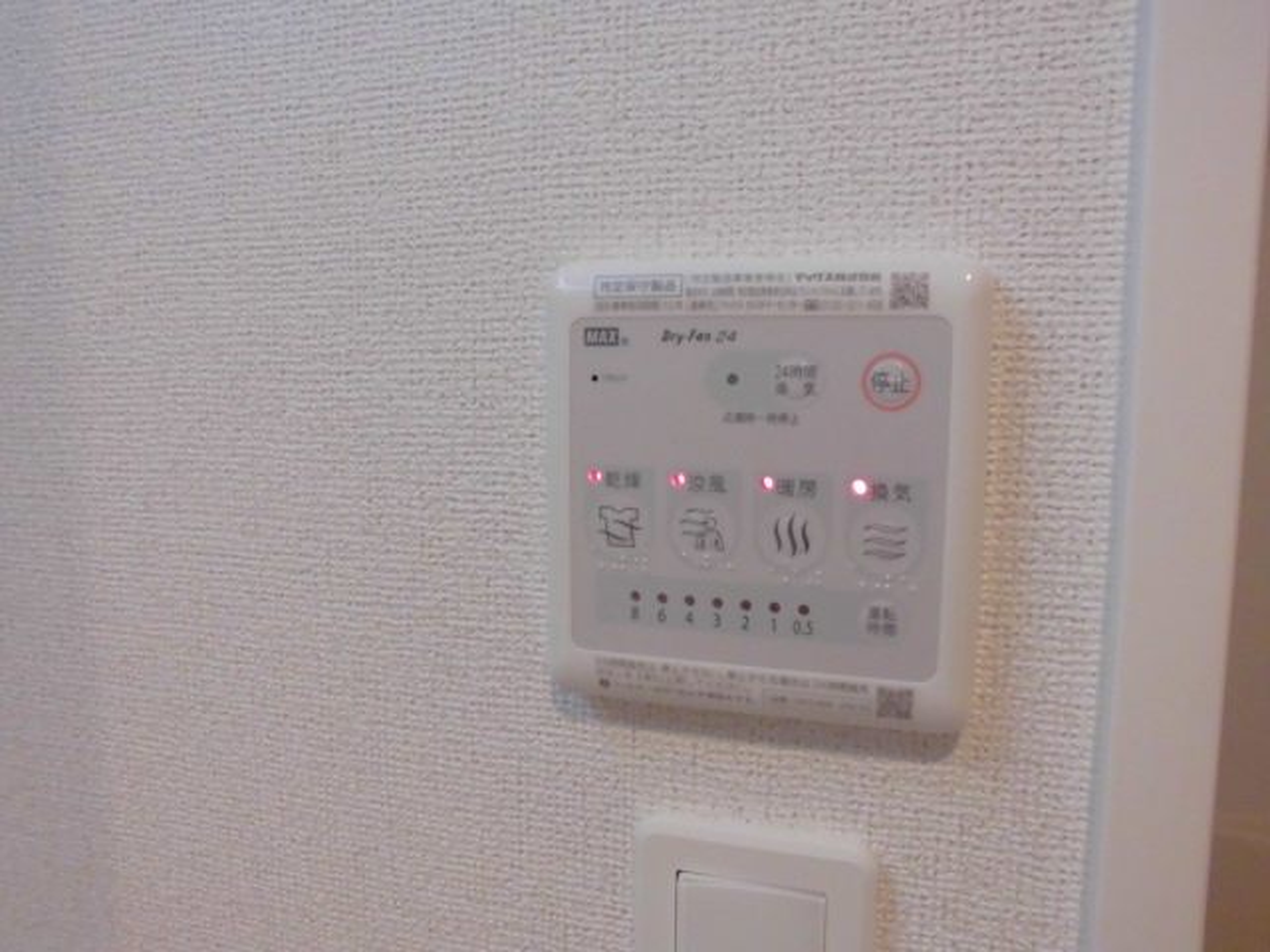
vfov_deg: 53.1
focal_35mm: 26
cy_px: 476
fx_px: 954
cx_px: 635
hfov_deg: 67.3
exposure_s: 1/60
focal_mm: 4.6
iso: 400
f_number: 3.5
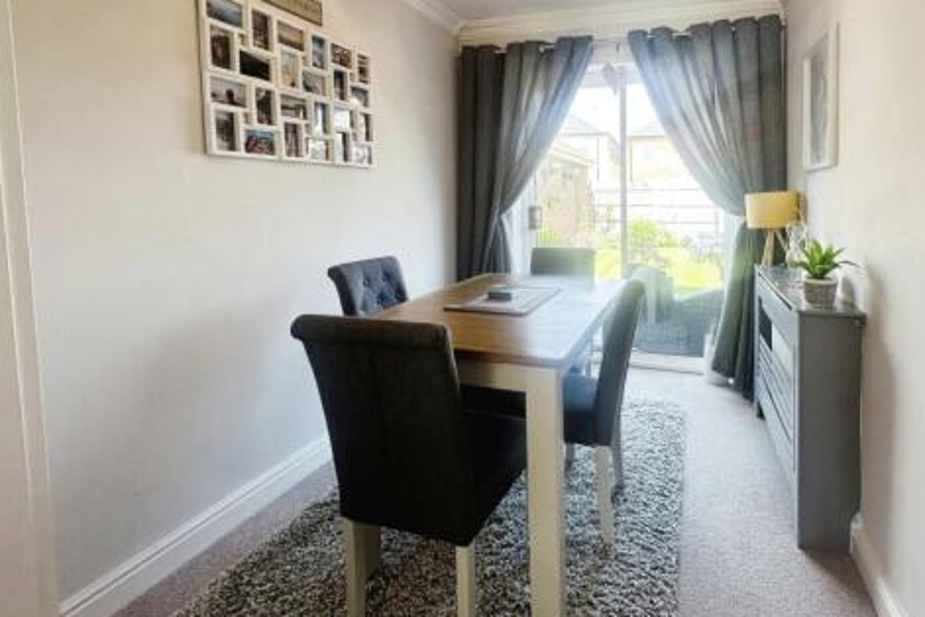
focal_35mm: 18
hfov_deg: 89.1
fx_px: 462
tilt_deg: -4.1
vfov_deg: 66.9
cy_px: 252
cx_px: 544
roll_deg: +0.2
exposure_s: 1/100
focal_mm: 2.22
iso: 50
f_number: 2.2
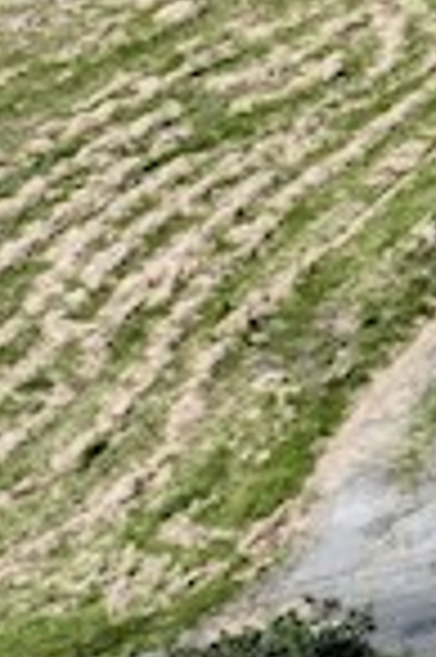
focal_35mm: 120
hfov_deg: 8.5
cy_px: -346
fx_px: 2185
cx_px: 1501
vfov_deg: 15.6
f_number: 2.8
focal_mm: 12.29
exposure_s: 1/3200
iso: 200
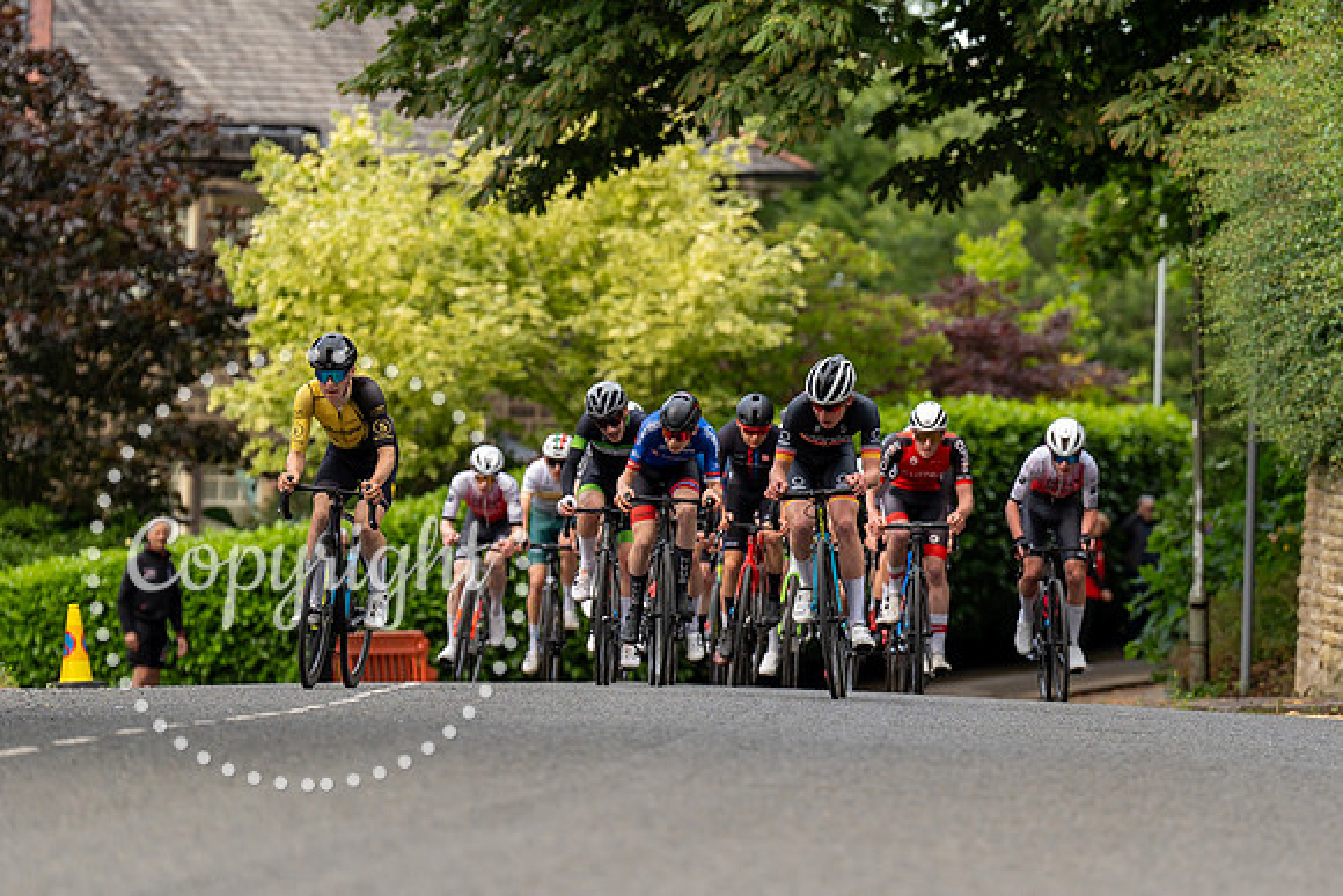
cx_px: 795
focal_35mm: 261
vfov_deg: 5.3
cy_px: 391
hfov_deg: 7.9
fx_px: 9750
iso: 400
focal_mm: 185
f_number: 3.5
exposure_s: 1/800
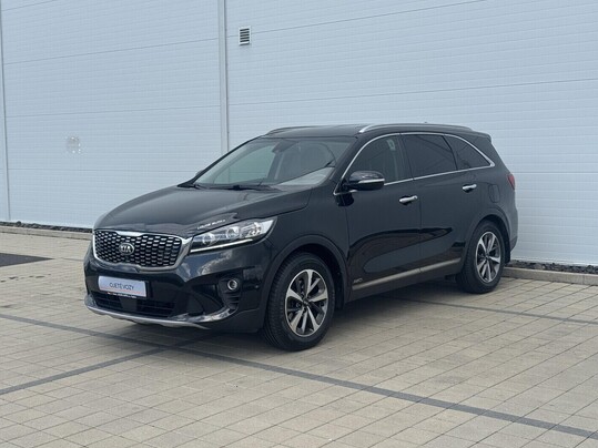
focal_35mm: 49
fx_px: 846
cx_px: 304
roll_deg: +0.8
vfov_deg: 29.7
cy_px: 228
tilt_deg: -4.6
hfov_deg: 38.9
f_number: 1.78
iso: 64
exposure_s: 1/3425
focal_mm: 6.76
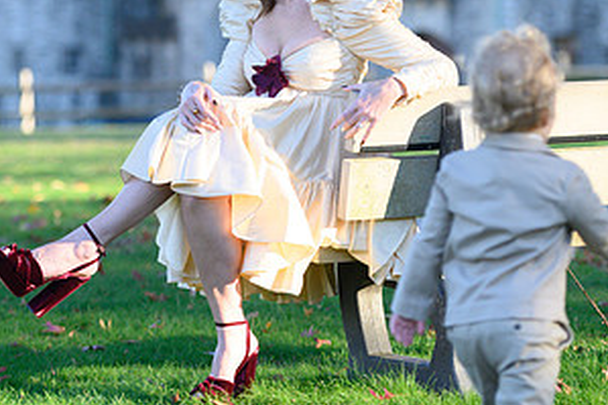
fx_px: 3443
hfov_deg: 10.1
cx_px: 311
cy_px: 49
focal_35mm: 204
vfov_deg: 6.7
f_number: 3.2
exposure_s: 1/4000
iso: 1600
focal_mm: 105
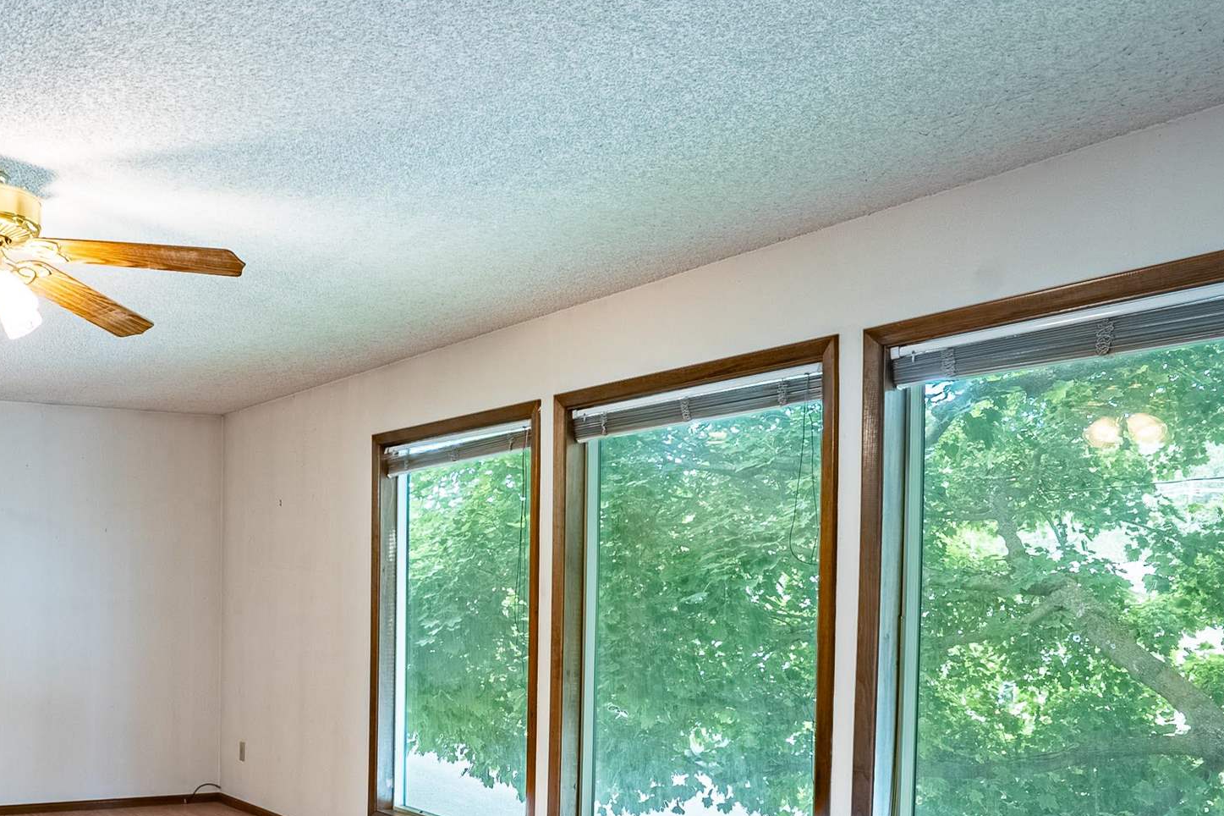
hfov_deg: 52.1
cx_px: 235
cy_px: 631
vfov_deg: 37.7
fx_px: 1156
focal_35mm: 34
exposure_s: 1/250
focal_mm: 16
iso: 400
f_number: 8
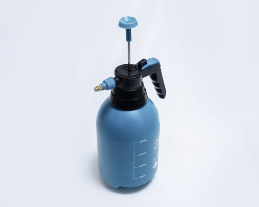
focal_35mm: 54
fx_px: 414
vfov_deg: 28.1
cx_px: 134
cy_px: 105
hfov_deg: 34.7
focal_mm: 47
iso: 3200
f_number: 9
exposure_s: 1/200
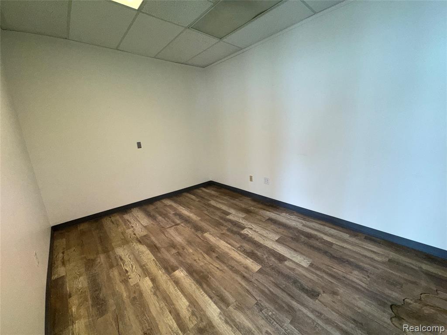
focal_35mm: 14
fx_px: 181
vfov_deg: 85.7
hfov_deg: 102.1
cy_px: 168
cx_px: 224
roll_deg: +3.3
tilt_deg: -14.0
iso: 200
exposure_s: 1/120
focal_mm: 2.22
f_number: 2.2
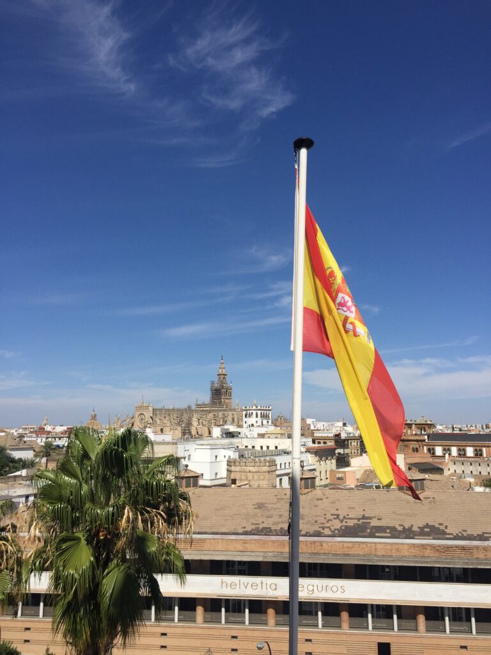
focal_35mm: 29
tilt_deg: +9.8
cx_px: 246
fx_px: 548
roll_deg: +0.3
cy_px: 328
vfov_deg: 61.7
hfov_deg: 48.2
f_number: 2.2
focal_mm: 4.15
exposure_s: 1/4950
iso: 32
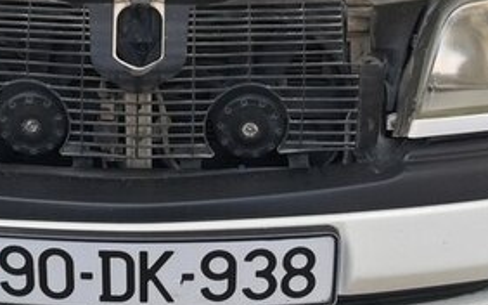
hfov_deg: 28.4
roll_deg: +2.1
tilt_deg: -19.4
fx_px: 957
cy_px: -103
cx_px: 157
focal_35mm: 72
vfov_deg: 16.9
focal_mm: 4.15
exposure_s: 1/100
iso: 25
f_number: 2.2
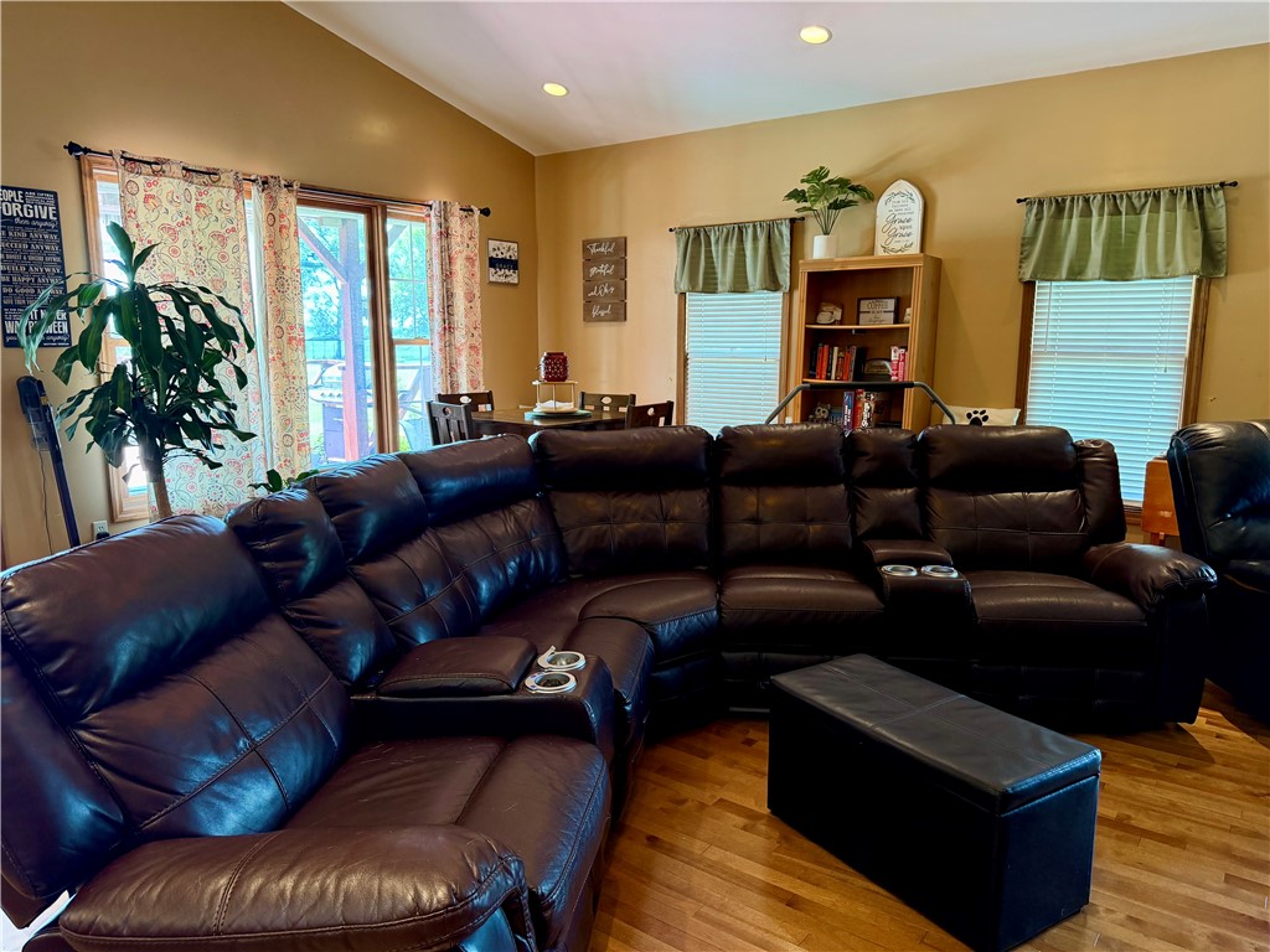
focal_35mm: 24
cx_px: 635
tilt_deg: -9.0
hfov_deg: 71.6
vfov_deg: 56.8
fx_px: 881
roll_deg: +0.0
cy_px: 476
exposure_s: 1/60
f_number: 1.78
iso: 250
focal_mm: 6.76
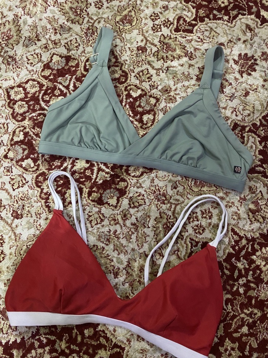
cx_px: 138
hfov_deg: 51.3
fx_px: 279
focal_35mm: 27
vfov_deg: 65.3
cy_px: 180
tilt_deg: -79.2
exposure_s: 1/25
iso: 800
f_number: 1.8
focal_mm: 4.25
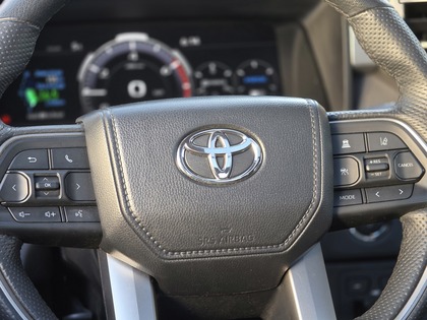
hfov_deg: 17.1
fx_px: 1419
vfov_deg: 12.9
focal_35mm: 115
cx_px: 214
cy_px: 160
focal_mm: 18.6
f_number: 2.9
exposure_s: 1/28.6
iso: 125
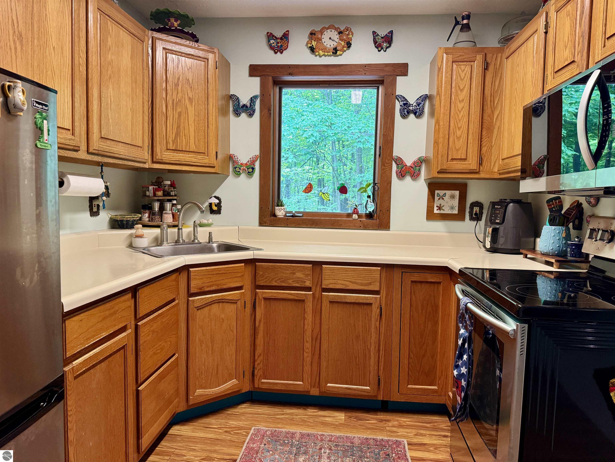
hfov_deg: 71.6
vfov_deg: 56.8
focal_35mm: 24
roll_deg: -1.4
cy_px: 231
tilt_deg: -4.9
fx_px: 426
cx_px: 308
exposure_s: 1/60
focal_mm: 6.76
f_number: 1.78
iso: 320
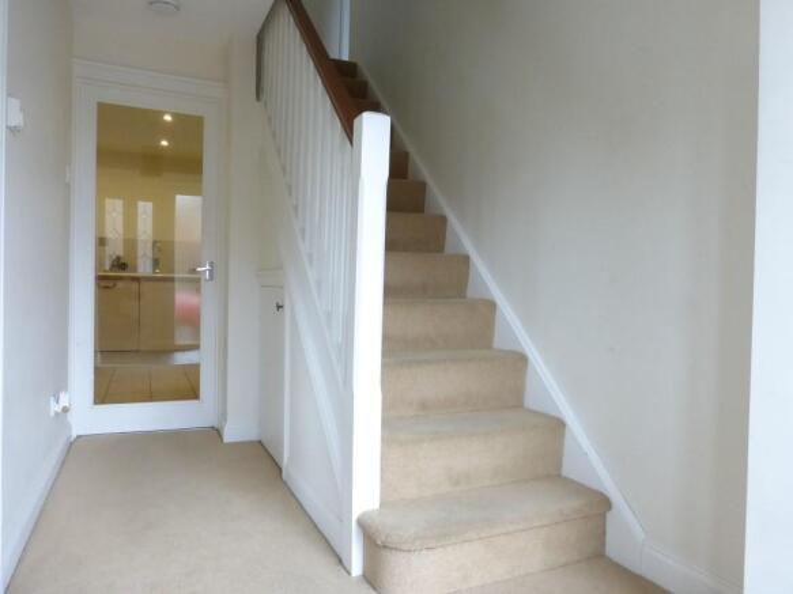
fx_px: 550
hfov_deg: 71.6
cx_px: 396
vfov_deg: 56.8
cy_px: 297
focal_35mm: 24
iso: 400
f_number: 3.3
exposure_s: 1/50
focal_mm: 4.3
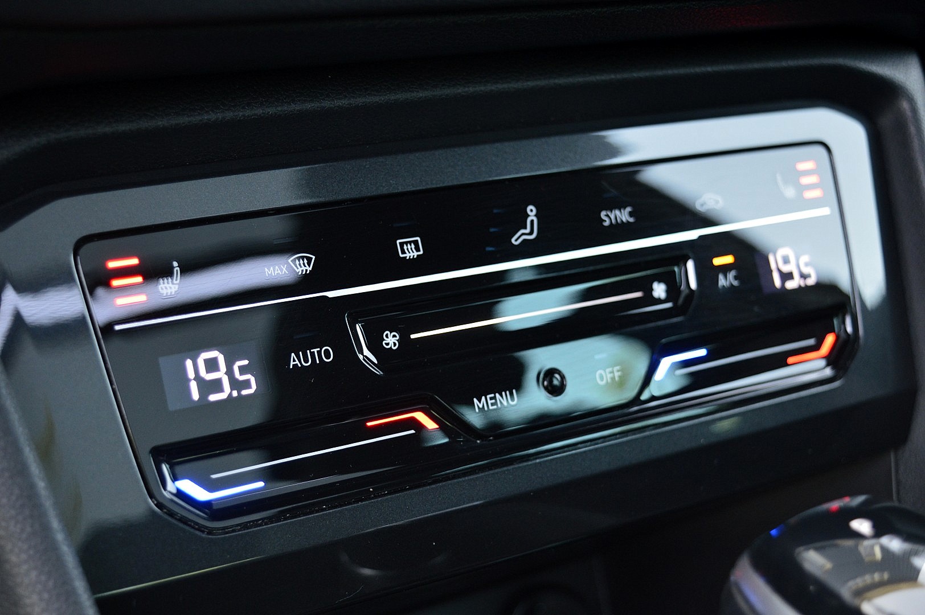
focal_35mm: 57
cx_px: 462
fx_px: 1463
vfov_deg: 23.7
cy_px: 308
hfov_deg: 35.1
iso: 800
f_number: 4.8
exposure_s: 1/50
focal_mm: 38
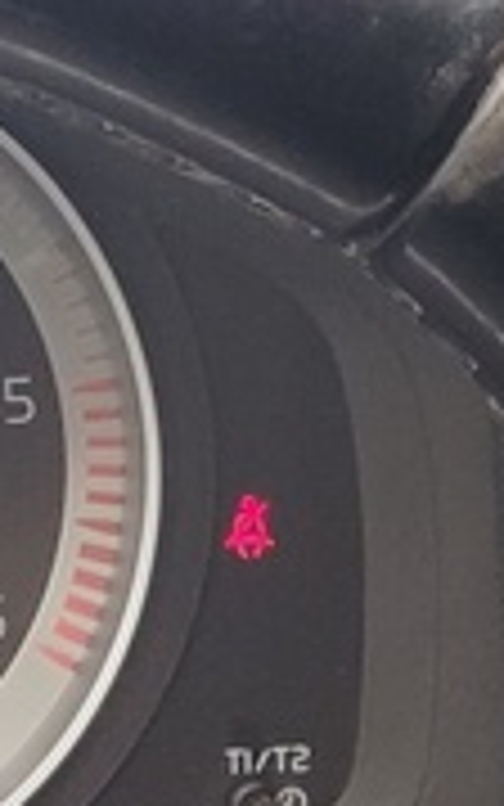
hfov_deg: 4.9
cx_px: 594
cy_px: 1191
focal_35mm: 266
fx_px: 5841
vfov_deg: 7.7
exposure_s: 1/100
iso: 416
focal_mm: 4.22
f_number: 1.8
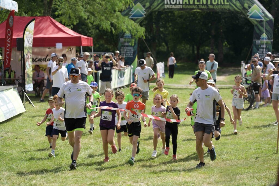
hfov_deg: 16.7
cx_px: 140
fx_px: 953
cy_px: 93
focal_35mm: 123
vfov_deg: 11.1
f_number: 4
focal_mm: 123
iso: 100
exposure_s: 1/640
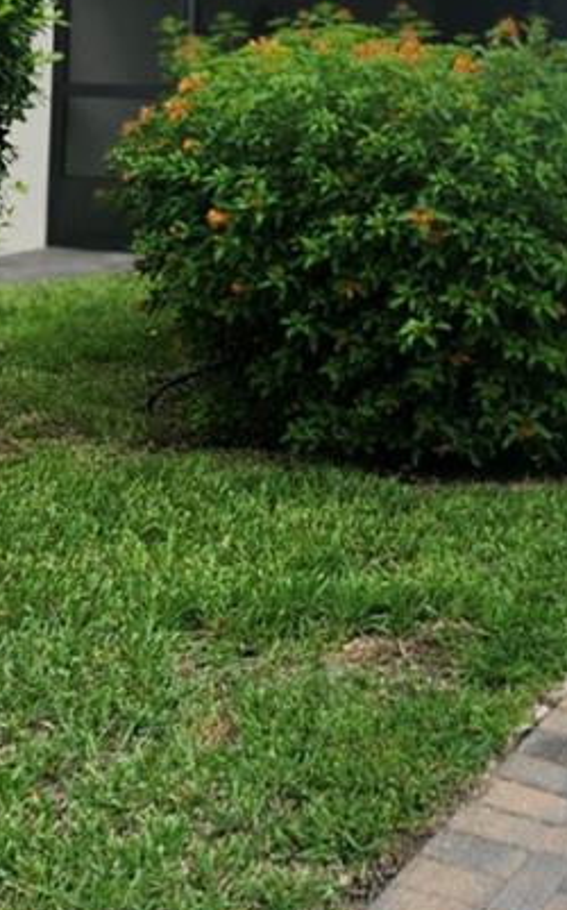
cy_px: 54
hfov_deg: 17.4
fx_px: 1808
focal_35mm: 73
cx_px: 585
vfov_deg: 27.0
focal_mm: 5.54
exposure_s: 1/1058
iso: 25
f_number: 1.8
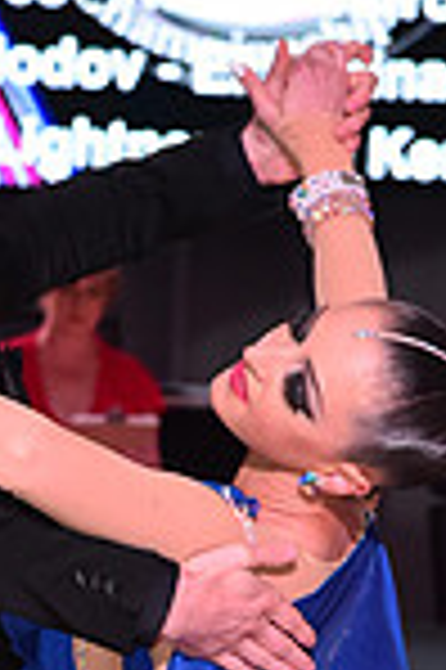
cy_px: 926
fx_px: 6910
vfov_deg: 5.5
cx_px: -7
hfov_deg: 3.7
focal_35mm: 371
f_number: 7.1
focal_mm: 95
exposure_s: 1/320
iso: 2500
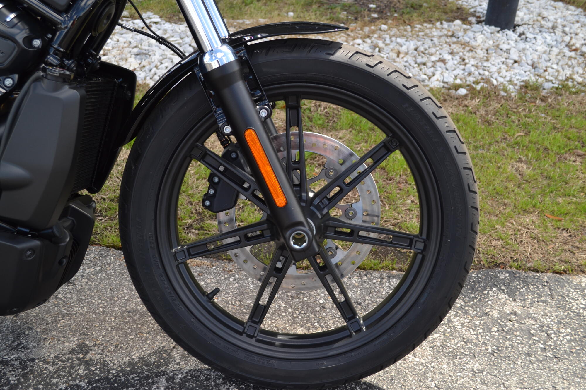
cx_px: 293
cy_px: 195
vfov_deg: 31.9
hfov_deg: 46.4
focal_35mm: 42
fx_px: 684
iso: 100
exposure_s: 1/125
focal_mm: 28
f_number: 5.6
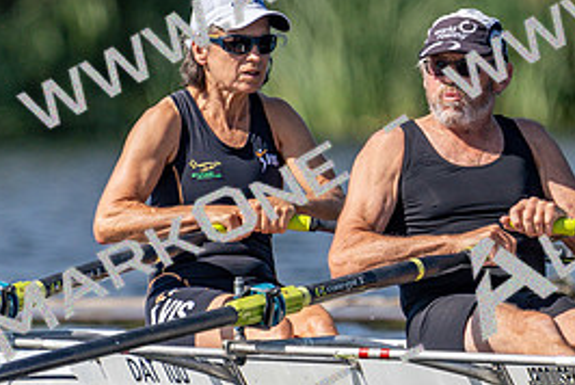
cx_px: 285
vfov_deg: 1.1
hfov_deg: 1.6
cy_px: 135
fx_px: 20914
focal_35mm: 1308
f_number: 6.3
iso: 320
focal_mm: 600
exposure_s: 1/2000
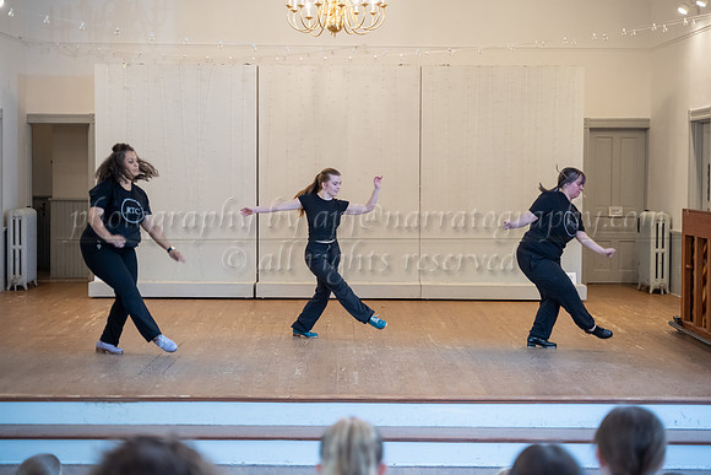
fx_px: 1304
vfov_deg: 20.6
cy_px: 238
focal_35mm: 66
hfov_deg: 30.5
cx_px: 356
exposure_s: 1/200
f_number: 2.8
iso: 1600
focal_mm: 66
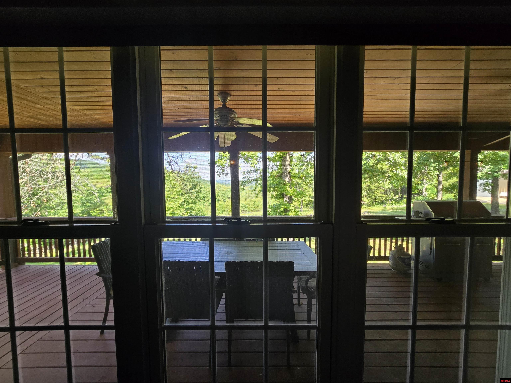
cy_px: 192
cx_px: 256
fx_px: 192
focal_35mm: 13
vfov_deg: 89.9
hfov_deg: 106.2
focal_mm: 2.2
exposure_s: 1/120
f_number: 2.2
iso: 100
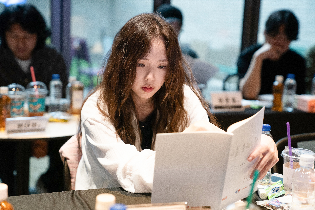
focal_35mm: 70
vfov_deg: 19.5
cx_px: 158
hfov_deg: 28.8
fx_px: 612
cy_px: 105
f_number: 2.8
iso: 2500
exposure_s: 1/160
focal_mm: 70
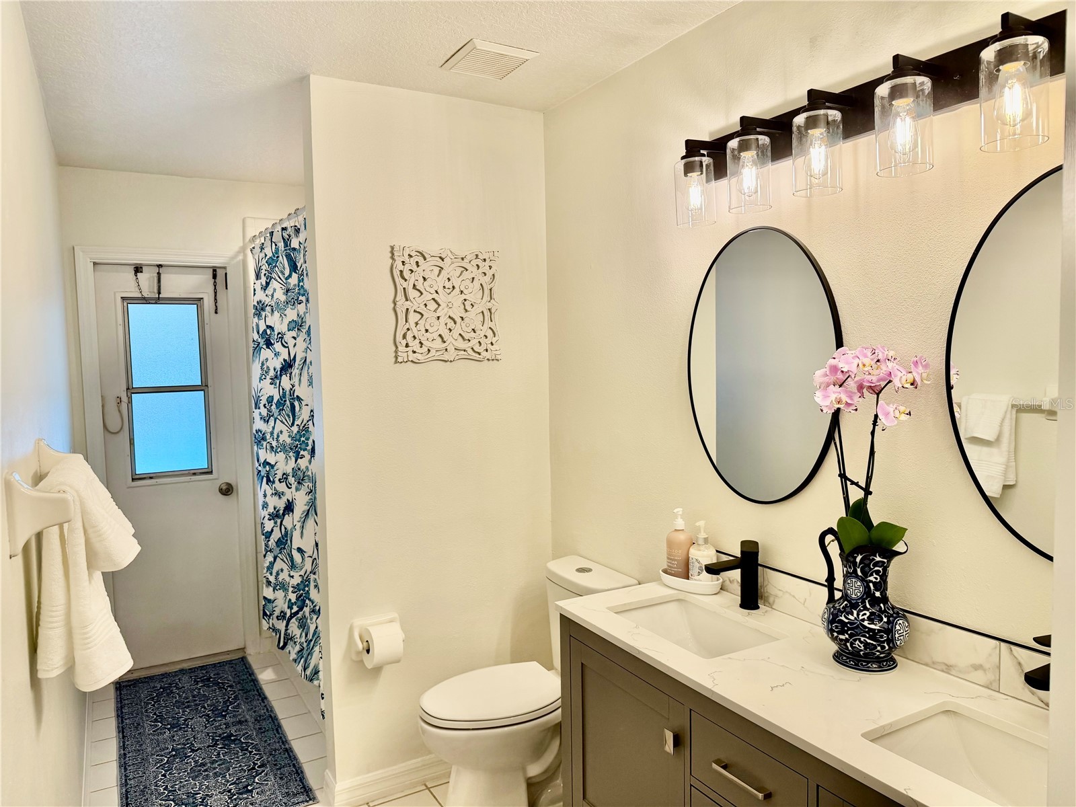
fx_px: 746
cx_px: 538
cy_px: 404
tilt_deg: -3.7
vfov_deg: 56.8
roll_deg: +0.5
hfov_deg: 71.6
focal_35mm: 24
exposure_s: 1/175
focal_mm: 6.76
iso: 80
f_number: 1.78
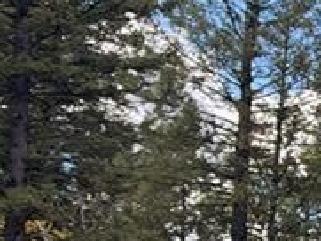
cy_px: 402
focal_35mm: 191
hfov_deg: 7.8
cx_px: 1190
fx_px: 1772
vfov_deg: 7.6
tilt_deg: +5.6
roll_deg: -1.4
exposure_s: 1/1242
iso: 80
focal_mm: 6.93
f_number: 1.8
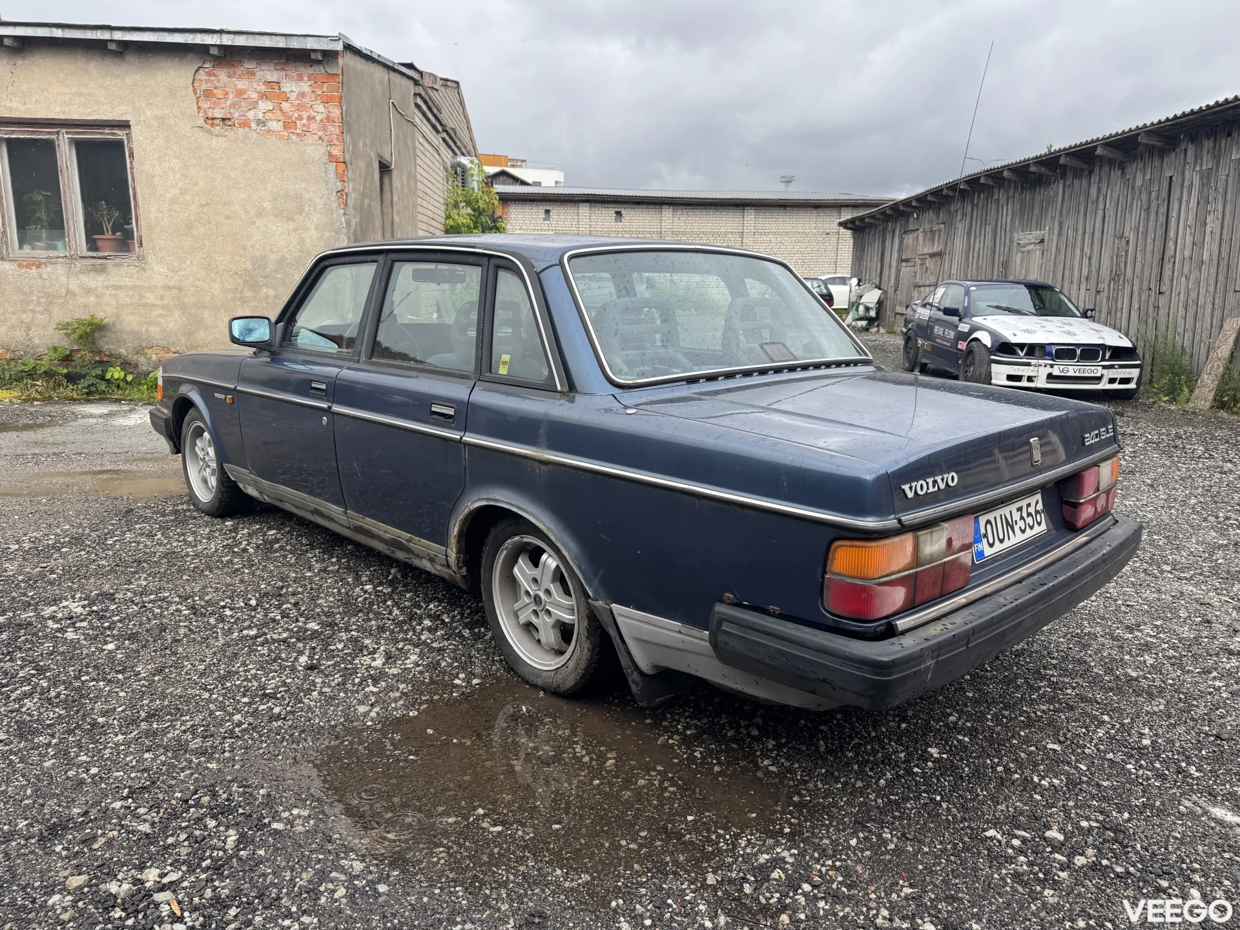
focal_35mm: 24
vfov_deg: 56.8
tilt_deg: -10.5
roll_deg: -0.3
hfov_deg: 71.6
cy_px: 465
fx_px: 860
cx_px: 620
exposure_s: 1/888
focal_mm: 6.76
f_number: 1.78
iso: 80
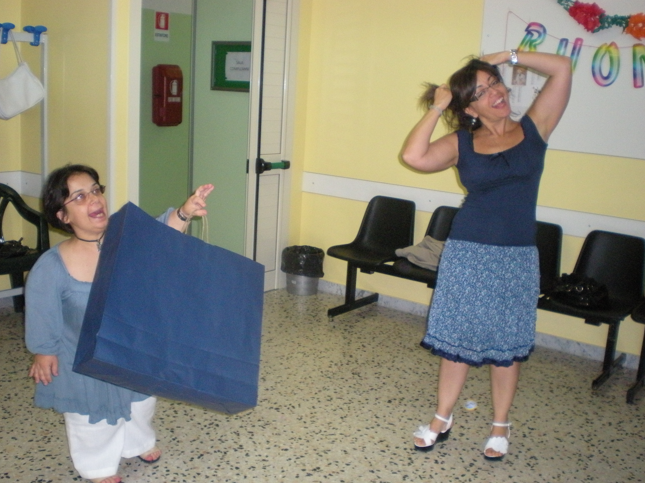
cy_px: 241
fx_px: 727
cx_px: 319
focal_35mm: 39
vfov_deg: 36.8
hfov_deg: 47.9
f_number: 3.1
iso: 456
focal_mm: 6.3
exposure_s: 1/60
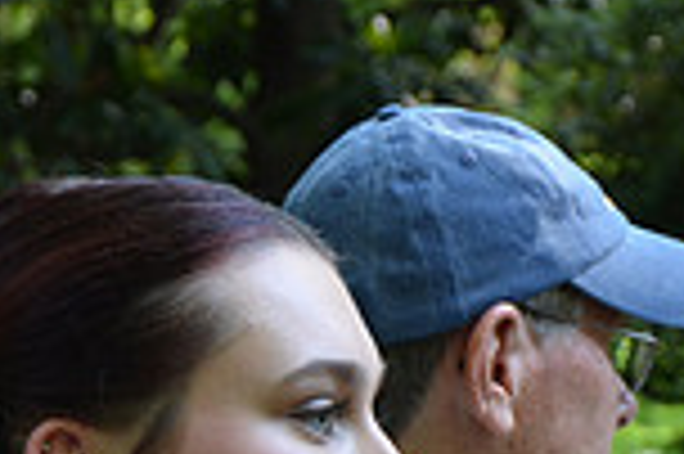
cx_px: 220
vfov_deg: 5.3
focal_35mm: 257
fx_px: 4876
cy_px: 548
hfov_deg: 8.0
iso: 160
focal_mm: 45
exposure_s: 1/60
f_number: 4.8
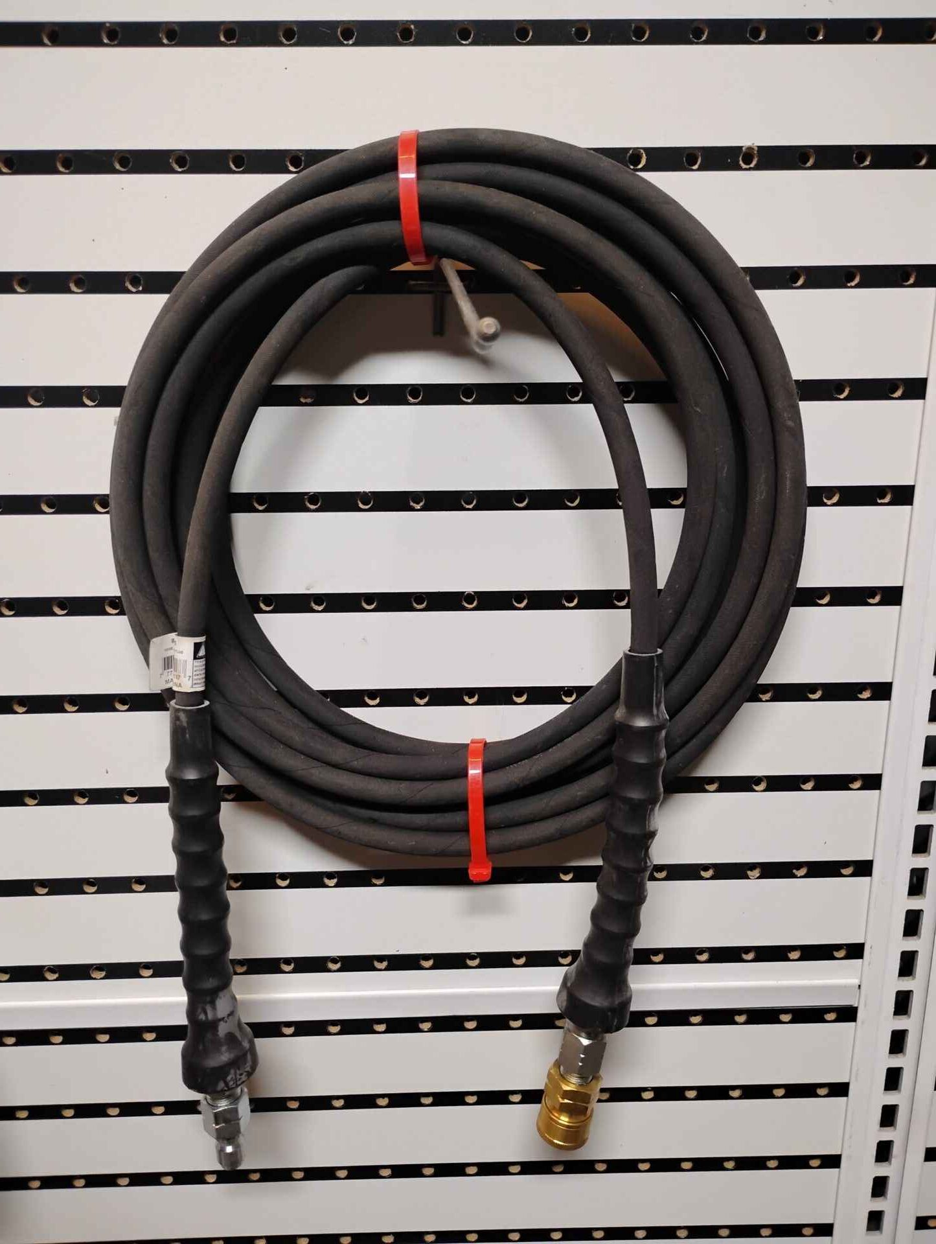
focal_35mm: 28
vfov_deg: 63.4
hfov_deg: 49.8
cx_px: 468
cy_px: 622
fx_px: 1007
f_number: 1.8
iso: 813
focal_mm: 4.26
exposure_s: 1/60
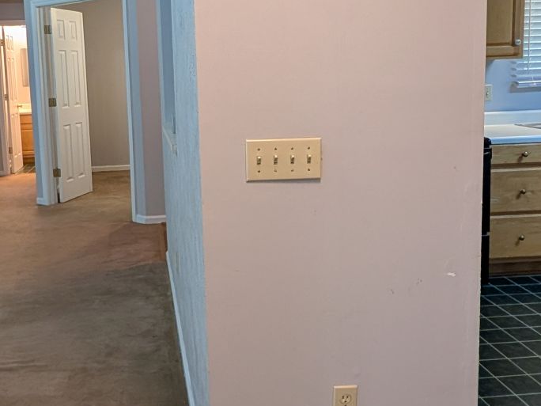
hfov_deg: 50.6
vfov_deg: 39.4
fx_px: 563
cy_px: 154
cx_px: 190
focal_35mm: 36
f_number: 1.7
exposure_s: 1/60
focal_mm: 2.02
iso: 110
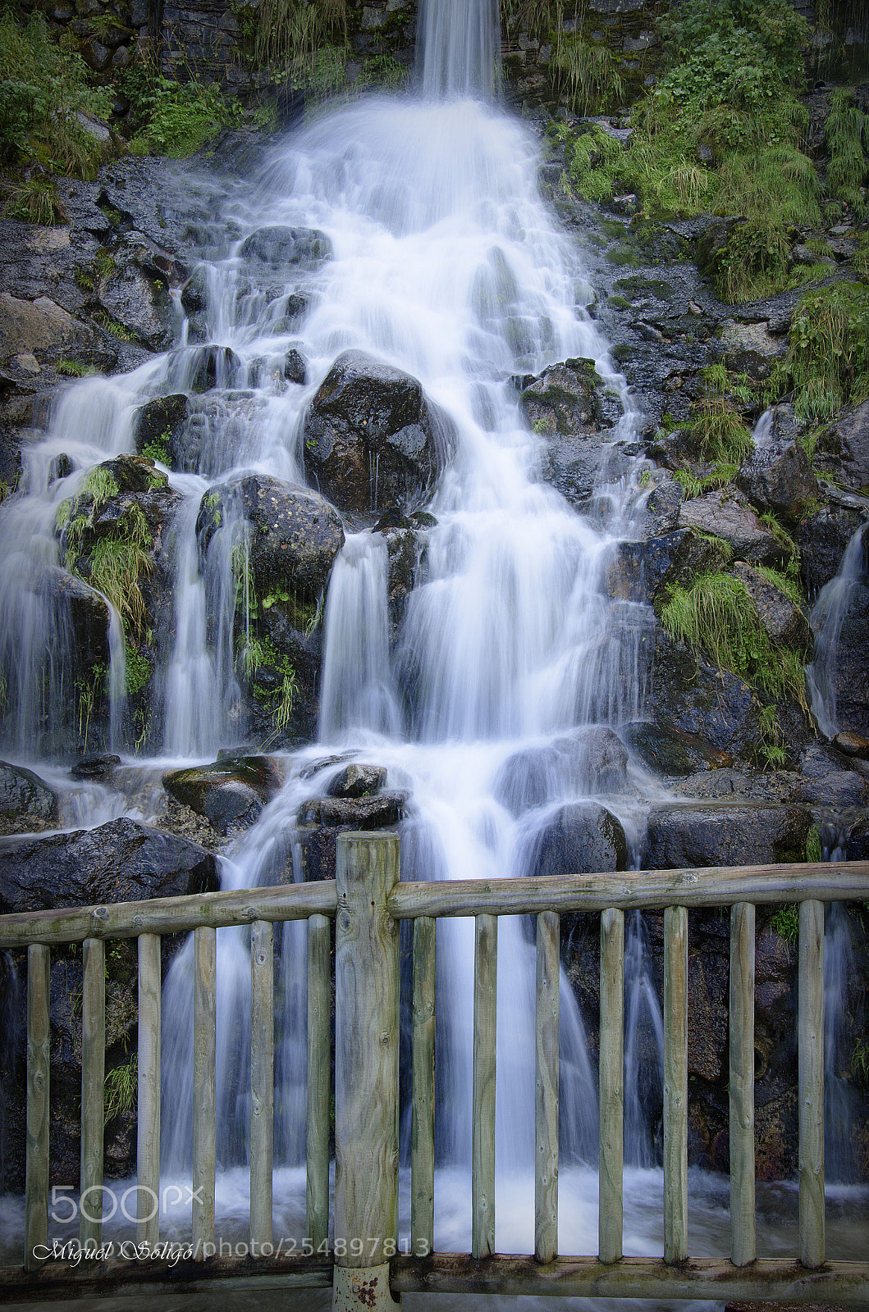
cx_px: 434
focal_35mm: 51
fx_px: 1856
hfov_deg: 26.4
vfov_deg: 39.0
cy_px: 656
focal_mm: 34
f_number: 29
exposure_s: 1/3
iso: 100
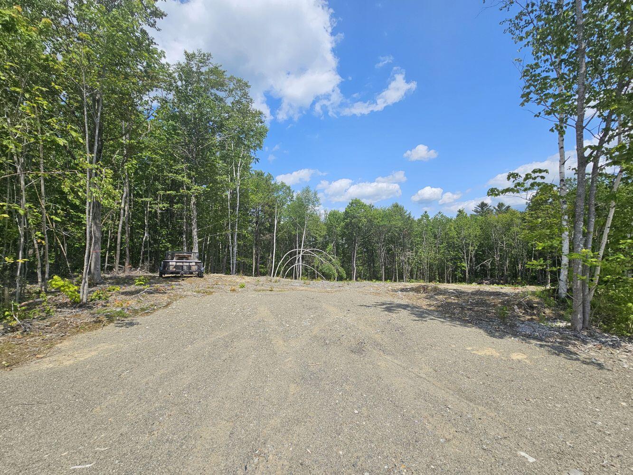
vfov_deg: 89.9
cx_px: 316
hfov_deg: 106.2
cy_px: 238
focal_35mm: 13
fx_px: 238
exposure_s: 1/3474
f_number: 2.2
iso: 50
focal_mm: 2.2
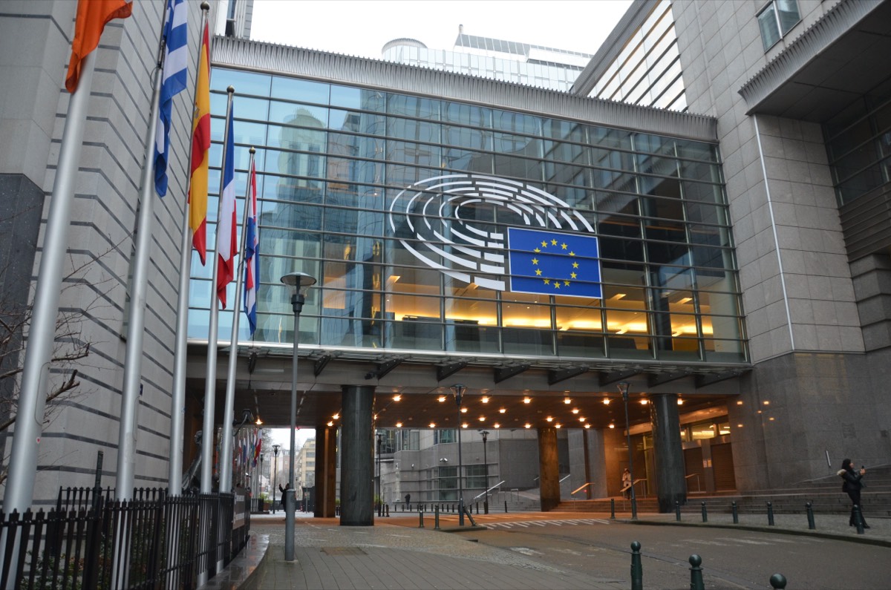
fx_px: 667
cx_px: 446
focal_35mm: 27
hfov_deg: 67.5
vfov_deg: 47.7
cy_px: 295
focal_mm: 18
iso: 800
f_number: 4
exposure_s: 1/60
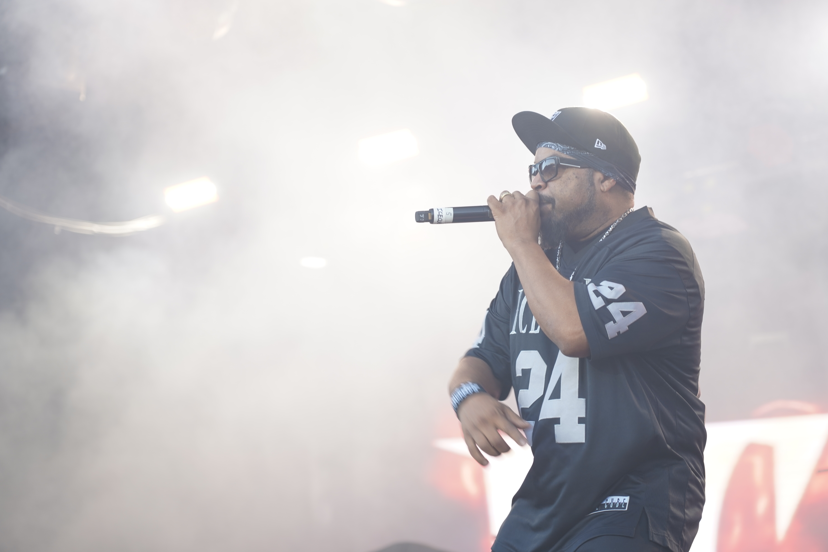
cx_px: 414
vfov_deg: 13.0
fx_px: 2415
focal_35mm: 105
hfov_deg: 19.5
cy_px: 276
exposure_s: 1/160
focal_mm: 105
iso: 250
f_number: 4
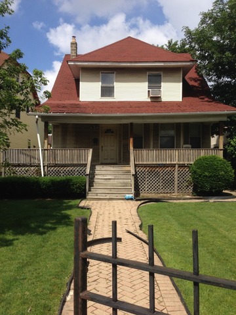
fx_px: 300
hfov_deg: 42.9
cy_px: 158
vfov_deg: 55.4
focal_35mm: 33
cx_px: 118
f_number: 2.4
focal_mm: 4.12
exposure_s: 1/1748
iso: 50
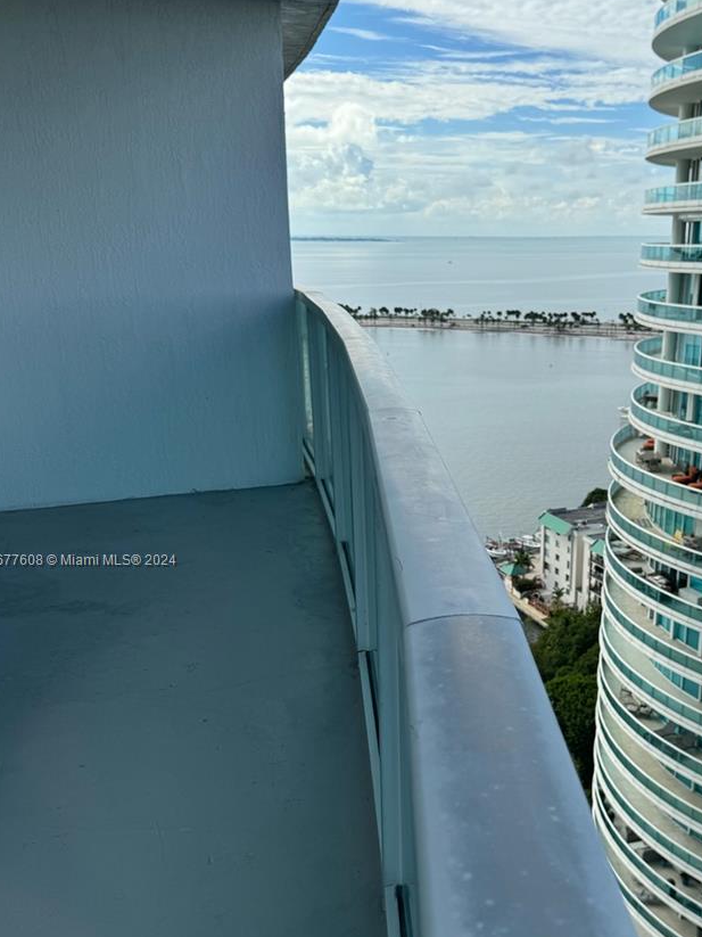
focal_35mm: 35
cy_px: 561
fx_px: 947
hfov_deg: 40.1
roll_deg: -0.2
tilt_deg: -18.8
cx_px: 480
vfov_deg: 52.3
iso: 80
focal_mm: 6.76
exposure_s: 1/3802
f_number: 1.78
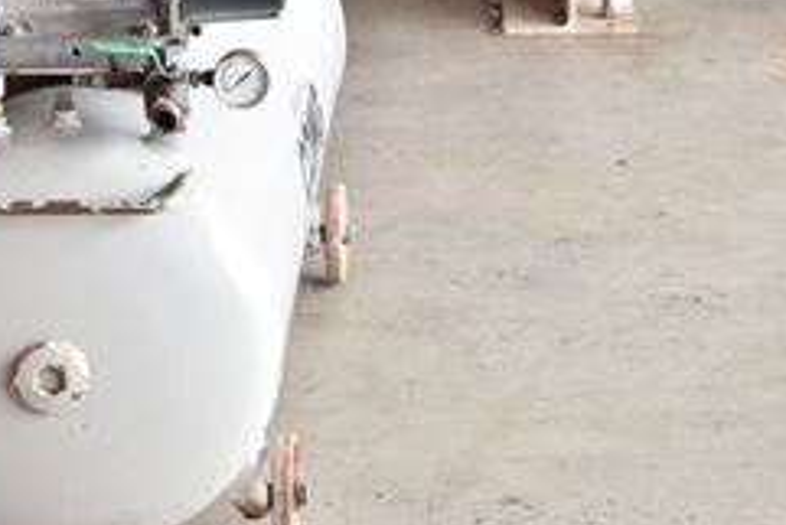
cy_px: 3
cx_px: 91
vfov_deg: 8.0
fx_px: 3736
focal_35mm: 171
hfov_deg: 11.9
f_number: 6.3
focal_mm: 55
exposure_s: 1/80
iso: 1250
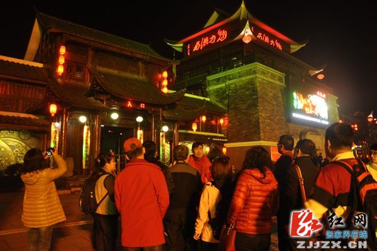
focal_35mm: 27
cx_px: 188
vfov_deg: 47.9
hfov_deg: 67.4
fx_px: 283
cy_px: 126
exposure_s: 1/20
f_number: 3.5
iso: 800
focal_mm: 18
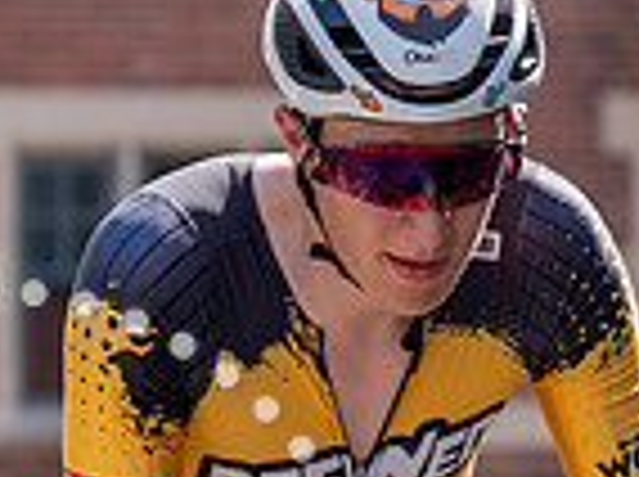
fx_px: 7464
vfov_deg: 3.7
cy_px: 501
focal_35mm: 405
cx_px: 342
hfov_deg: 4.9
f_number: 3.5
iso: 200
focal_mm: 81
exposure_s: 1/1000
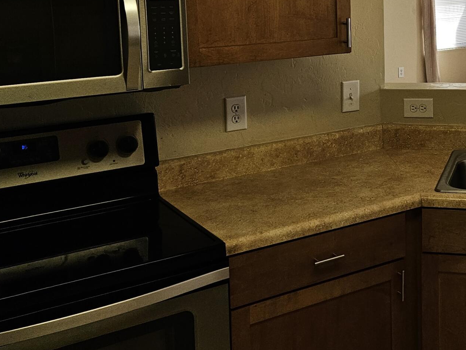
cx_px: 422
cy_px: 57
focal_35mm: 55
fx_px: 740
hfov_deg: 33.1
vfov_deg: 26.0
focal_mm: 5.4
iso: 100
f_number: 1.8
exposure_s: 1/359
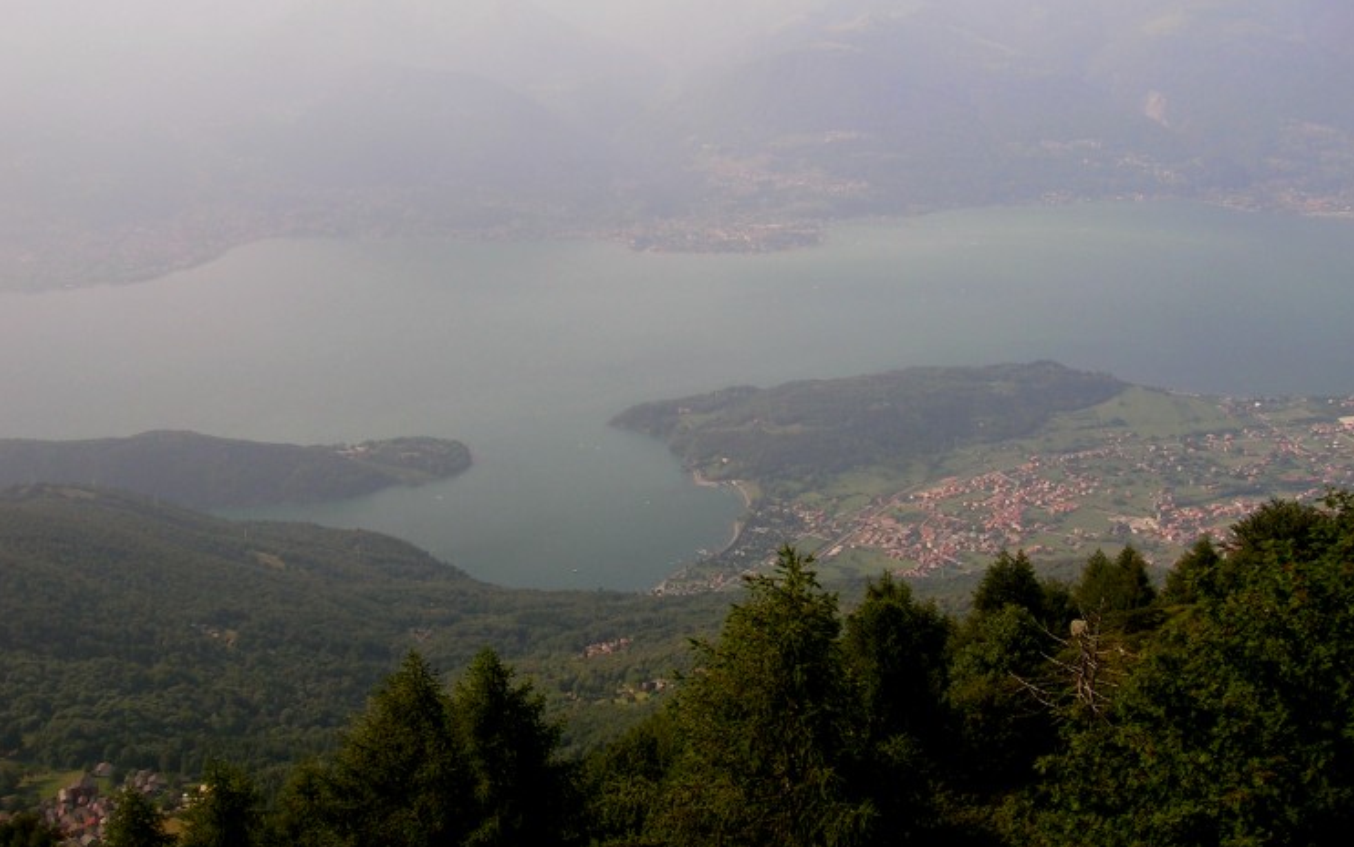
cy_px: 429
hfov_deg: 51.5
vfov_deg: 33.6
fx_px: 1402
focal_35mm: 38
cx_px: 686
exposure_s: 1/192
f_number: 4.8
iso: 50
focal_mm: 5.4
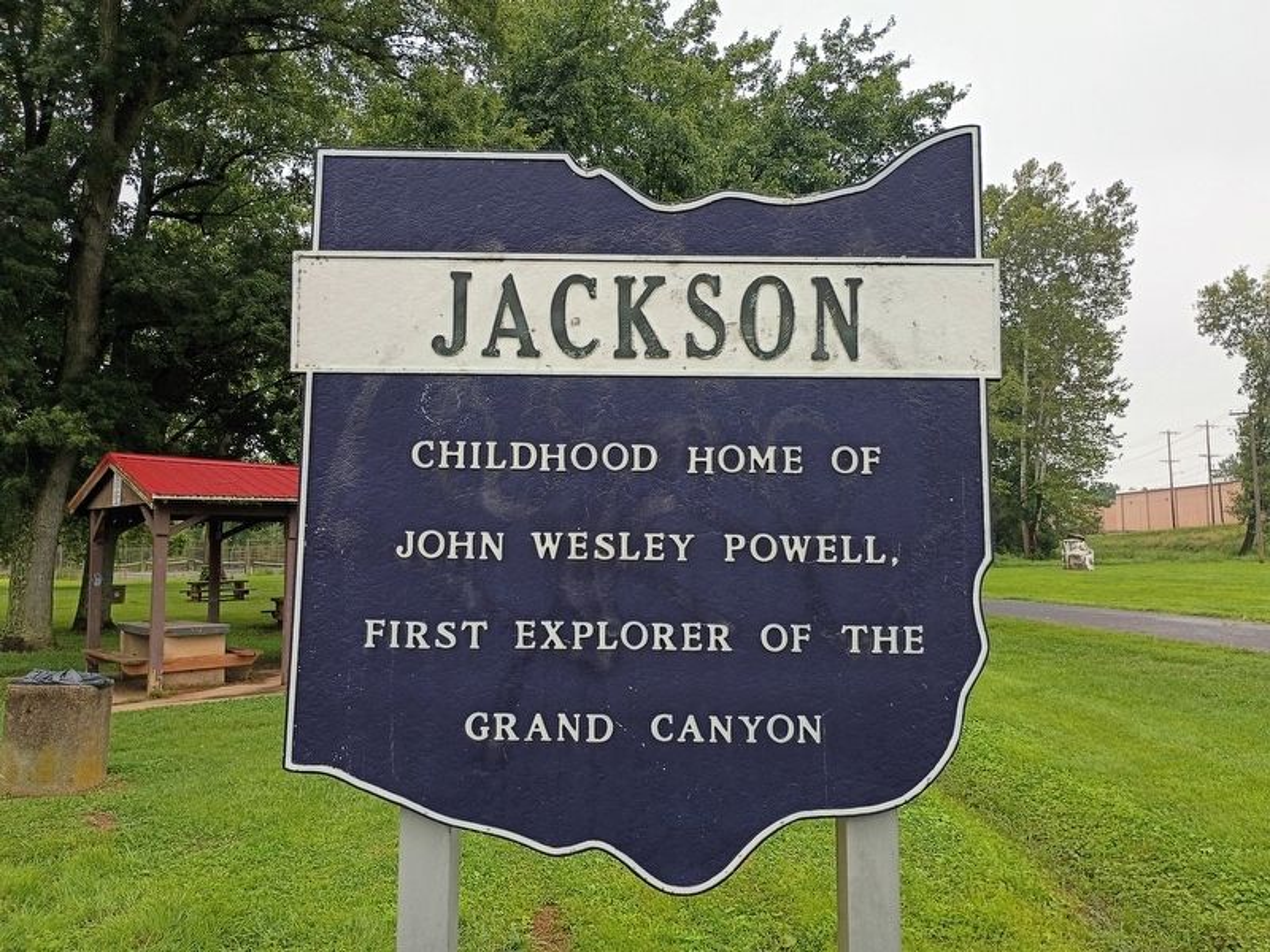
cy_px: 476
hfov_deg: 61.7
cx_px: 635
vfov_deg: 48.2
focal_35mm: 29
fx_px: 1064
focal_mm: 4.27
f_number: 1.8
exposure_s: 1/386
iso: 100
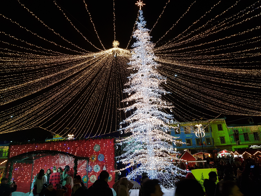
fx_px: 196
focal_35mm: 26
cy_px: 98
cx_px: 130
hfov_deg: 67.3
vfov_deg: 53.1
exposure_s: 1/33
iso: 160
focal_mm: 4.2
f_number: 1.7
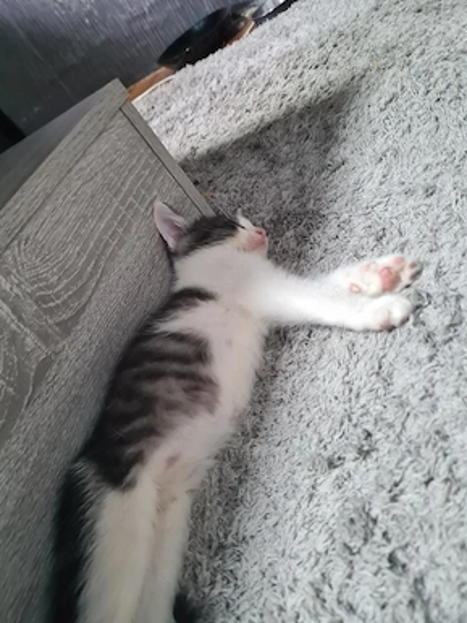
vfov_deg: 65.3
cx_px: 238
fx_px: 485
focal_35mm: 27
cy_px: 312
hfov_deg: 51.4
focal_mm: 5.4
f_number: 1.8
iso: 800
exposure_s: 1/25
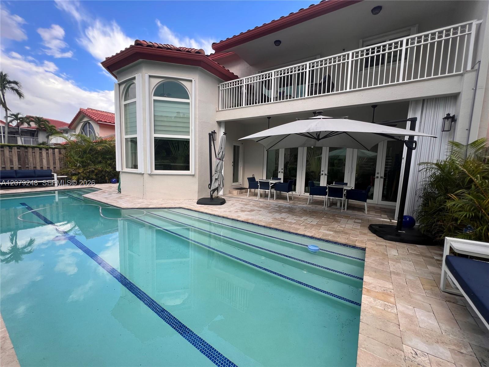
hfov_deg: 106.2
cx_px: 244
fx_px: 184
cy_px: 184
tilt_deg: -6.2
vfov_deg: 89.9
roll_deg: -1.9
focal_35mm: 13
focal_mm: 1.57
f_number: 1.8
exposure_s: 1/222
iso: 32
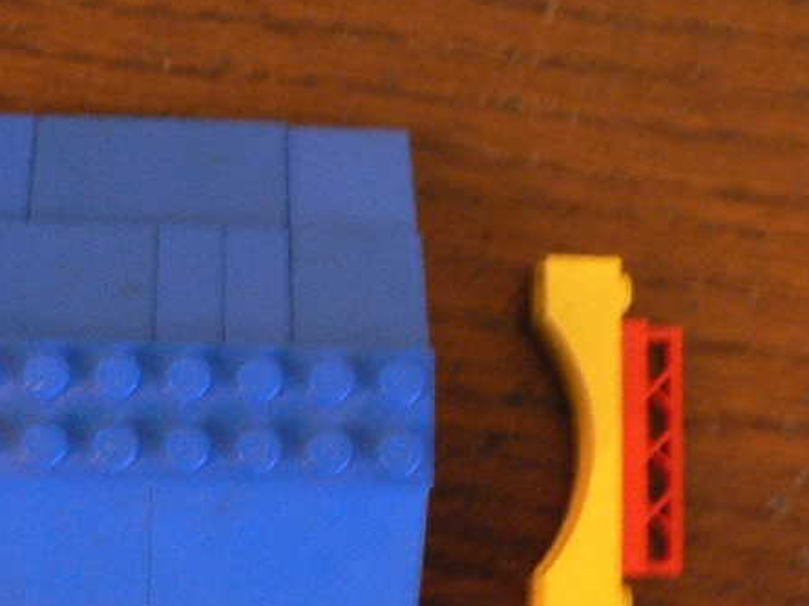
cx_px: 142
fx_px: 1519
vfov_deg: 22.4
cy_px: 451
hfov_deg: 29.1
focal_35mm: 65
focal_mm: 6
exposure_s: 1/4
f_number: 2.8
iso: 200
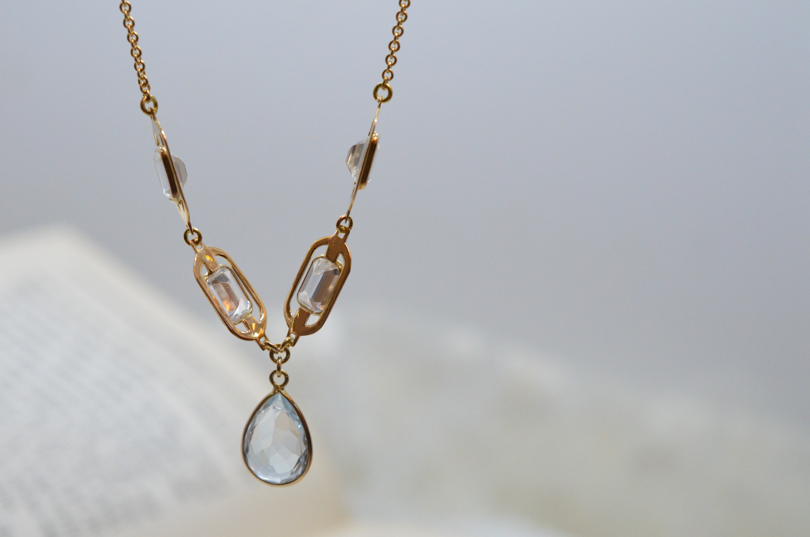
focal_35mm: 60
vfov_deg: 22.5
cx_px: 405
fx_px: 1347
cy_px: 268
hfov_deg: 33.5
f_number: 6.3
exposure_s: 1/1600
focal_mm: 40
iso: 4000
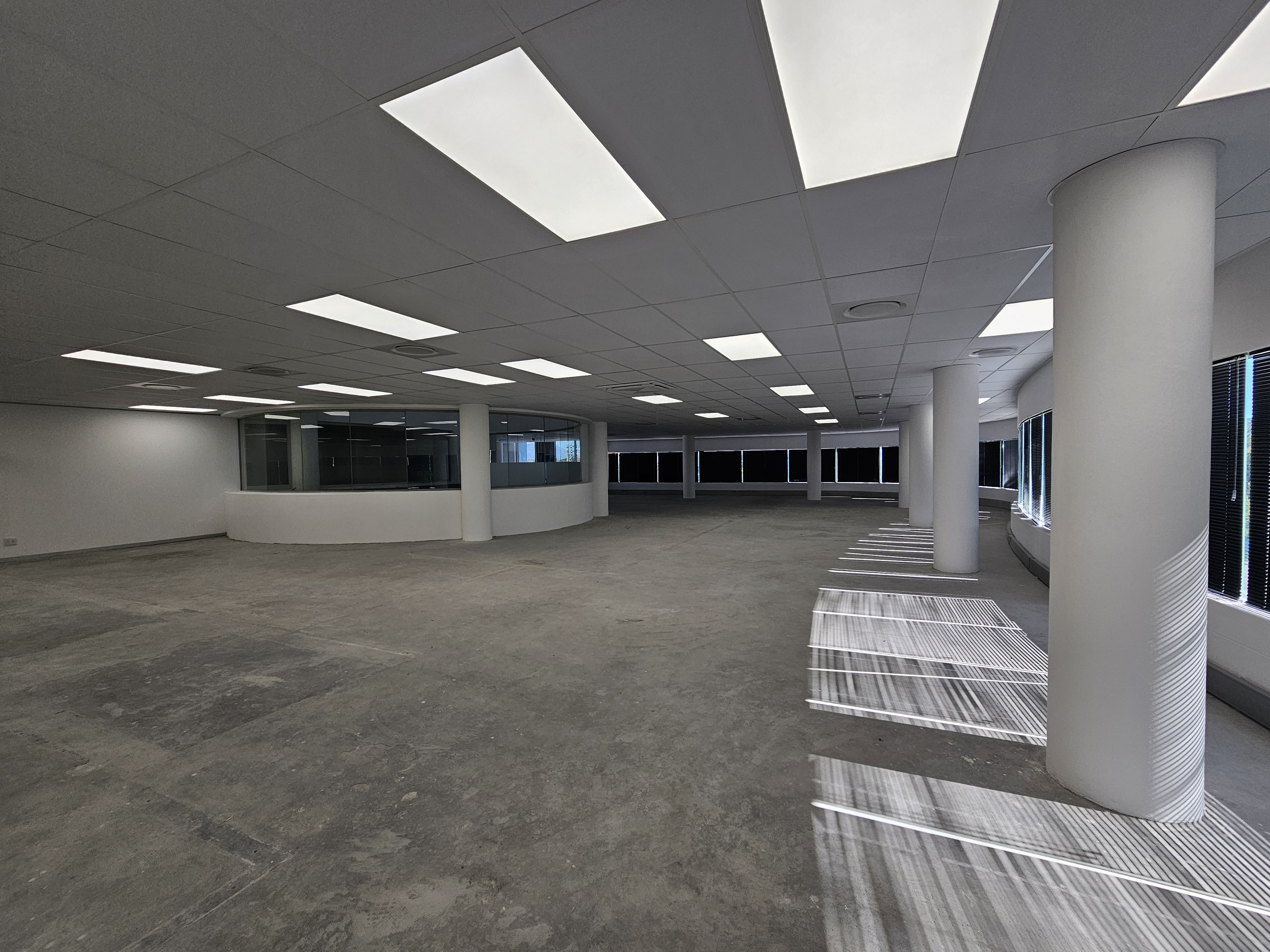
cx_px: 635
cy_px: 476
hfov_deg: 106.2
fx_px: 477
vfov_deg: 89.9
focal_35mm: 13
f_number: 2.2
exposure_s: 1/306
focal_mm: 2.2
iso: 50
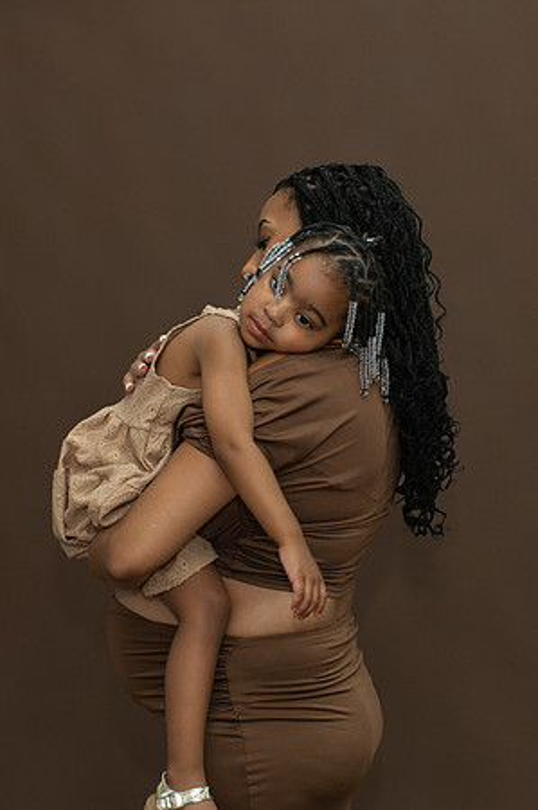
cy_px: 405
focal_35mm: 77
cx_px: 353
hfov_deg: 17.6
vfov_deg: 26.3
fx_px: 1734
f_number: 5
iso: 1000
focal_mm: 35
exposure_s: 1/200
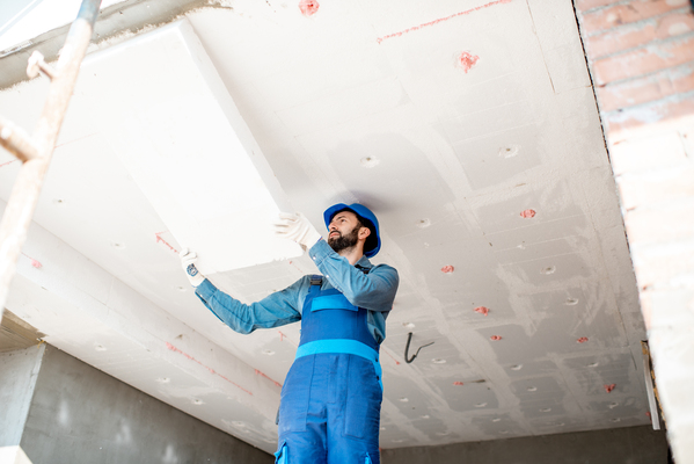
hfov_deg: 54.4
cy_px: 232
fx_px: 675
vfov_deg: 37.9
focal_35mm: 35
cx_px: 347
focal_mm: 35
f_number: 2.2
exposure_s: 1/1000
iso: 200
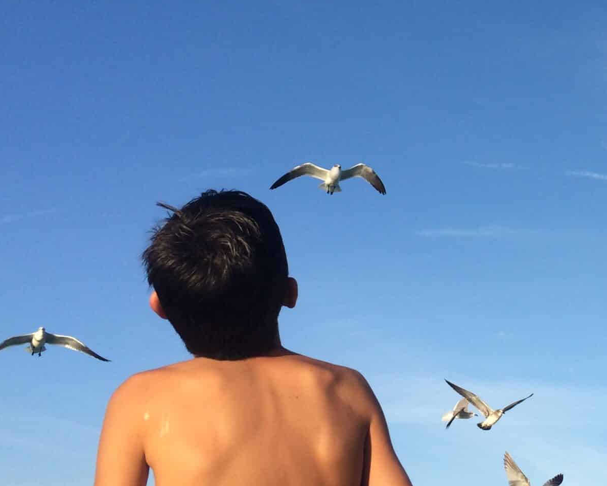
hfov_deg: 29.6
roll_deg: +1.0
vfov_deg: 24.4
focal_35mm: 61
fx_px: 1096
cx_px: 554
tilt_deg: +27.3
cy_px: 69
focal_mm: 4.15
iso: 32
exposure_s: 1/1953
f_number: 2.2
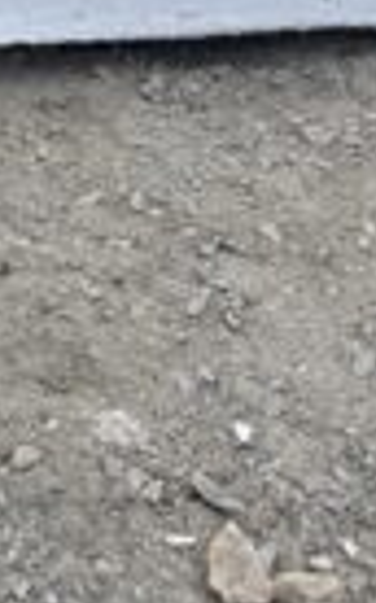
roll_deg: -0.7
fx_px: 1692
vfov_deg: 17.2
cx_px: -205
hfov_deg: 12.0
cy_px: -428
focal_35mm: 103
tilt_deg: -14.2
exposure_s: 1/1524
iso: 80
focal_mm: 6.76
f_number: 1.78
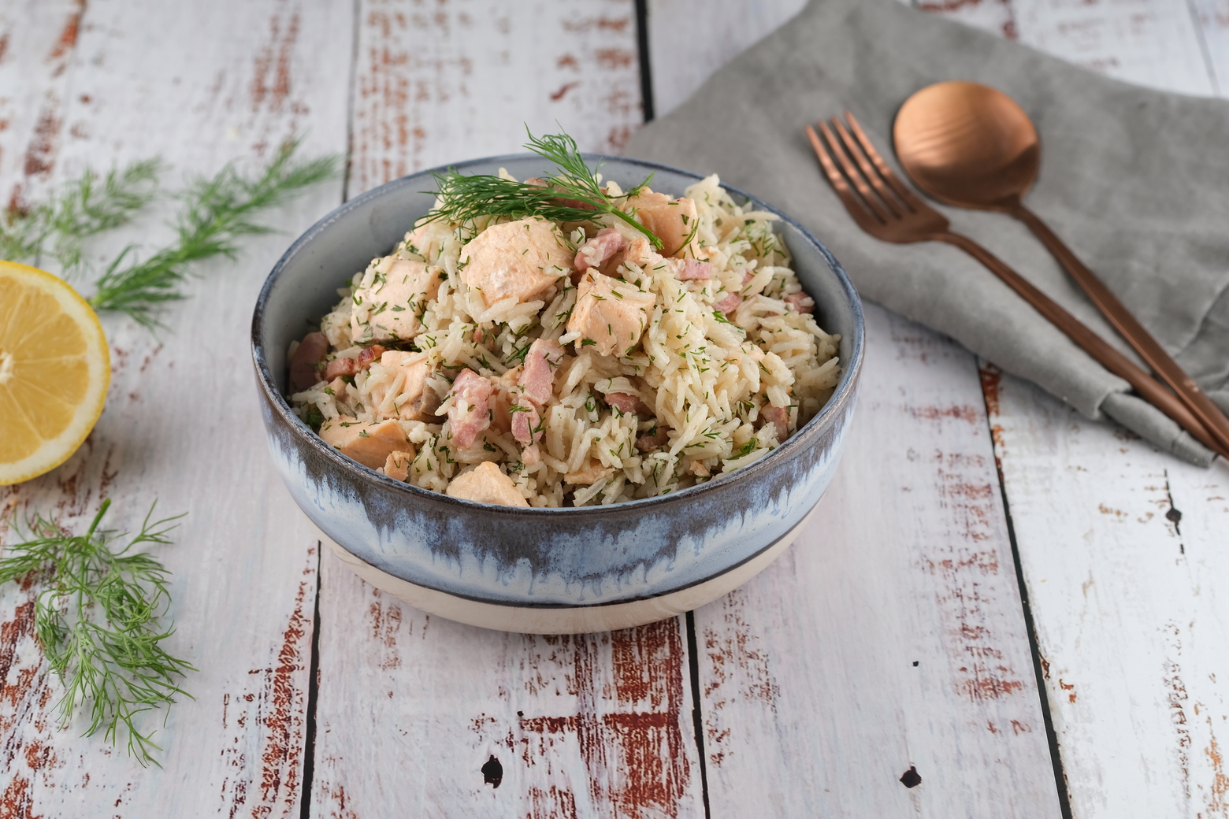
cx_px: 614
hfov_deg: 22.6
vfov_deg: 15.2
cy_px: 410
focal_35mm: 90
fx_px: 3072
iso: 160
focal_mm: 60
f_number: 5.6
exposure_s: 1/125
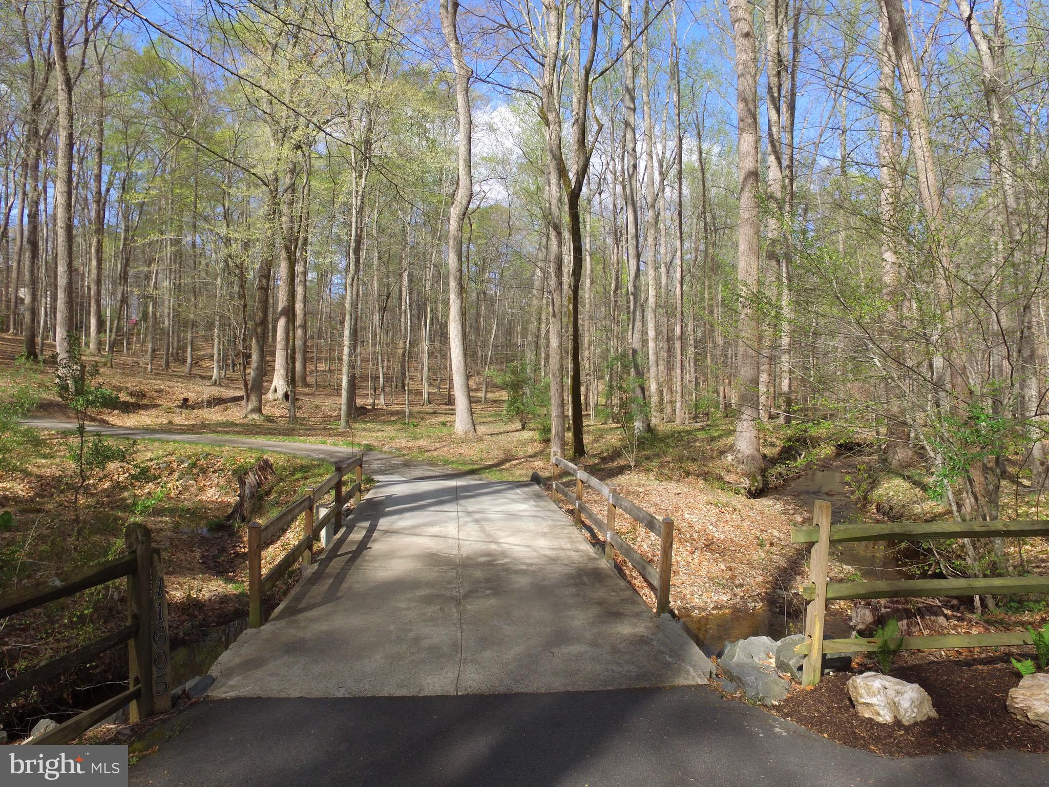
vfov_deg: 66.0
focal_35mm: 20
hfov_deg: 81.7
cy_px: 394
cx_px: 524
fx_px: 606
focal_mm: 3.61
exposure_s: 1/636
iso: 100
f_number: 2.8
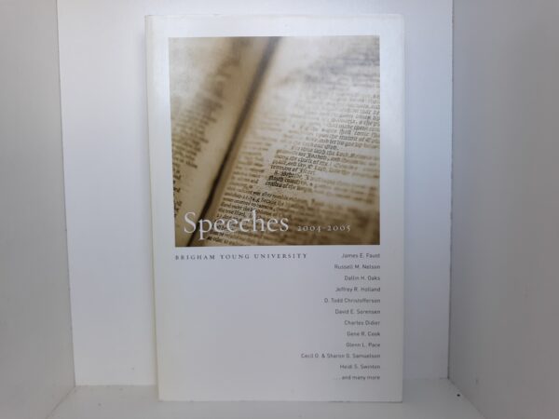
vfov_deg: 49.7
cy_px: 210
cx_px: 280
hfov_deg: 63.4
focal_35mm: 28
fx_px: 452
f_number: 1.7
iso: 40
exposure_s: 1/50
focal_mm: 3.7
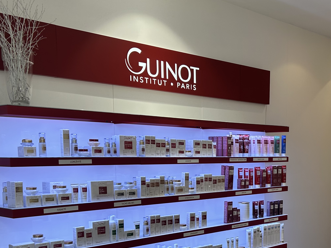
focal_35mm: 52
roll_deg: +0.6
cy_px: 208
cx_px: 238
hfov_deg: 36.2
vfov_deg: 27.3
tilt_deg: -7.0
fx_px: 497
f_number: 1.5
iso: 32
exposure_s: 1/112
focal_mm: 5.7
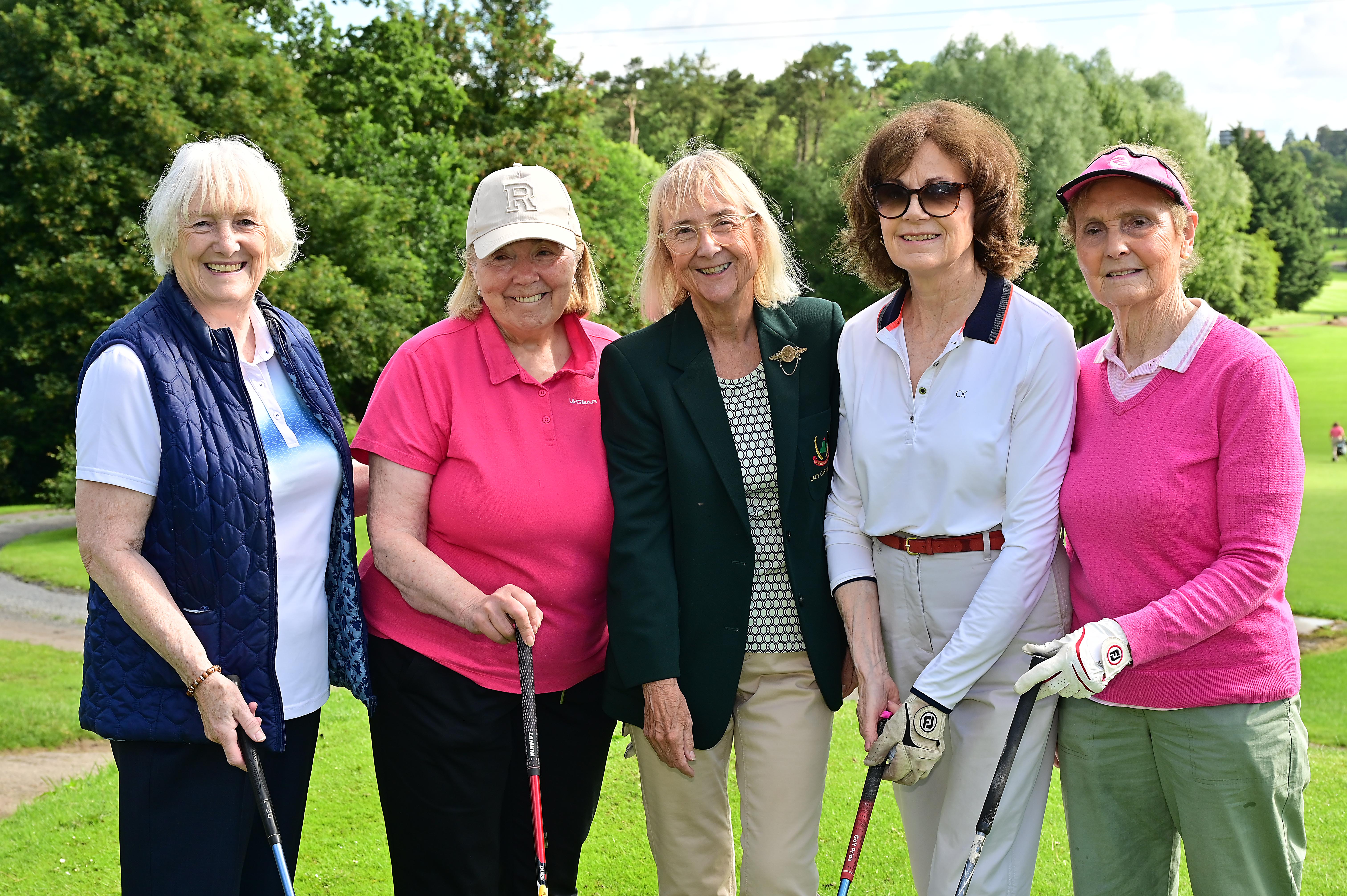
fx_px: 2019
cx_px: 674
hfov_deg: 36.9
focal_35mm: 54
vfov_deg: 25.0
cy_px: 448
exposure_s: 1/250
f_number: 9
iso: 400
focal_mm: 54
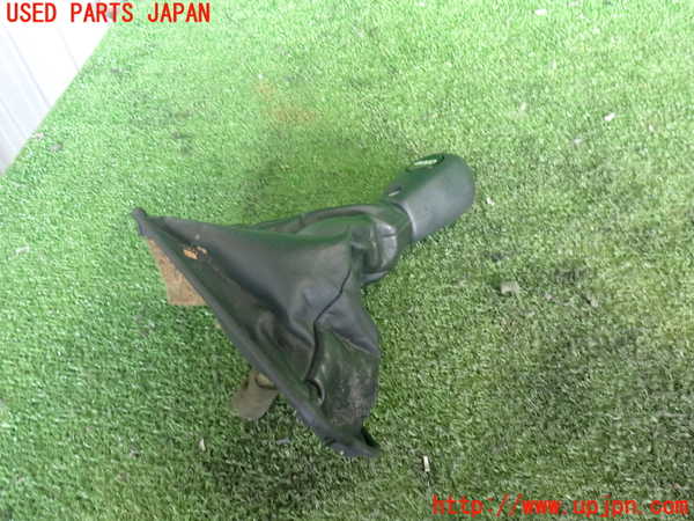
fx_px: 601
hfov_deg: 60.0
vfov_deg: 46.8
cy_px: 260
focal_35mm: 30
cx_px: 347
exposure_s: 1/40
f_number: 2.3
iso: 500
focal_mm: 5.4
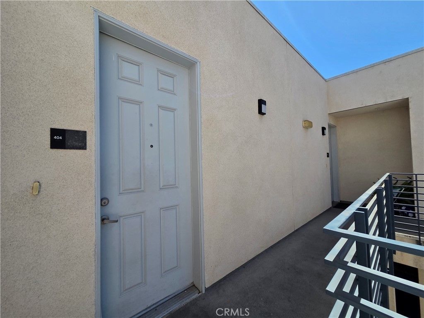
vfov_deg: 89.9
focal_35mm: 13
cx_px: 212
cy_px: 159
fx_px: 159
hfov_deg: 106.2
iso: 50
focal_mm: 2.2
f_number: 2.2
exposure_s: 1/2000
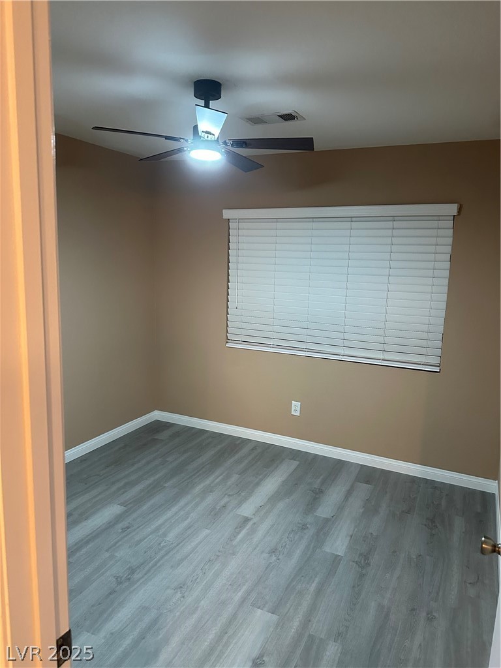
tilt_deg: -9.7
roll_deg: -1.1
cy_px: 334
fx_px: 463
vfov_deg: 71.6
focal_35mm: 24
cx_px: 250
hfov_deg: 56.8
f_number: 1.78
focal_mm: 6.86
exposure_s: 1/60
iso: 500
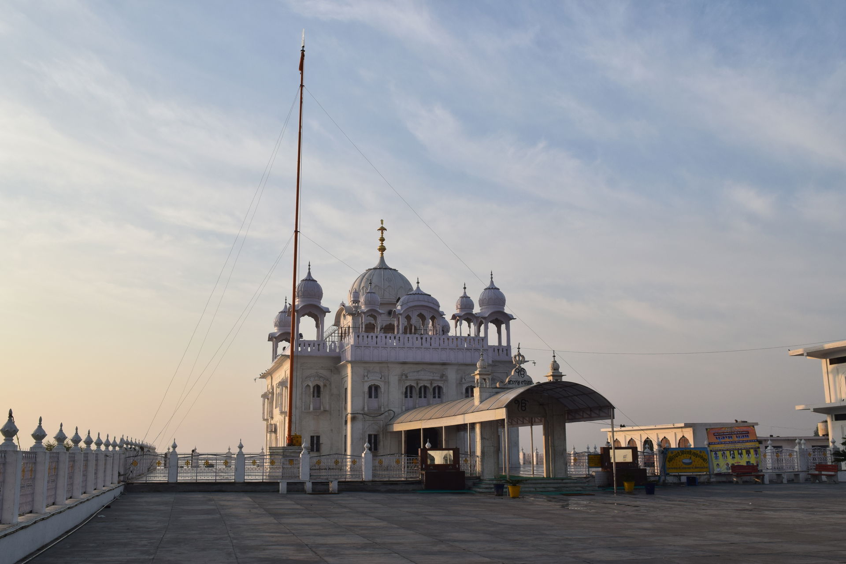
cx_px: 423
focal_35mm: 36
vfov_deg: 36.9
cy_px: 282
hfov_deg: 53.1
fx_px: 846
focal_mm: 24
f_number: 11
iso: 400
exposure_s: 1/400
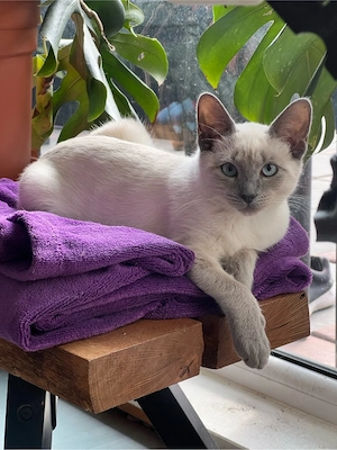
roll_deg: +2.0
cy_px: 225
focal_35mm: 77
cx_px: 168
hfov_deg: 19.1
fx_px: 999
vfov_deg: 25.3
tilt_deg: -11.5
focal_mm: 9
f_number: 2.8
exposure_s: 1/99
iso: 80
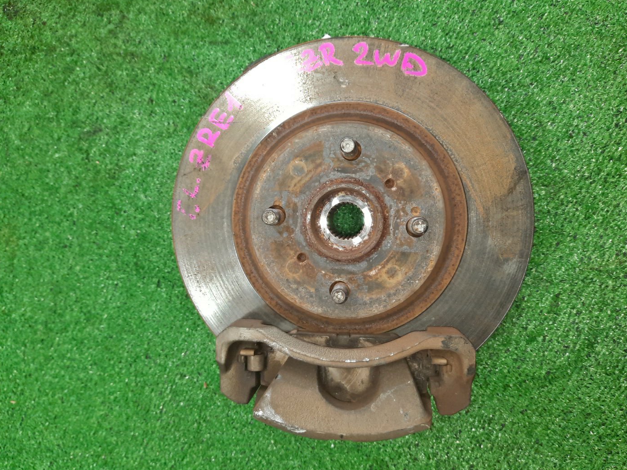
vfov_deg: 53.0
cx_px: 324
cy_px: 234
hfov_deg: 67.3
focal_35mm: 26
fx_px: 471
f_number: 2
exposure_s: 1/50
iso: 275
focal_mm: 4.6
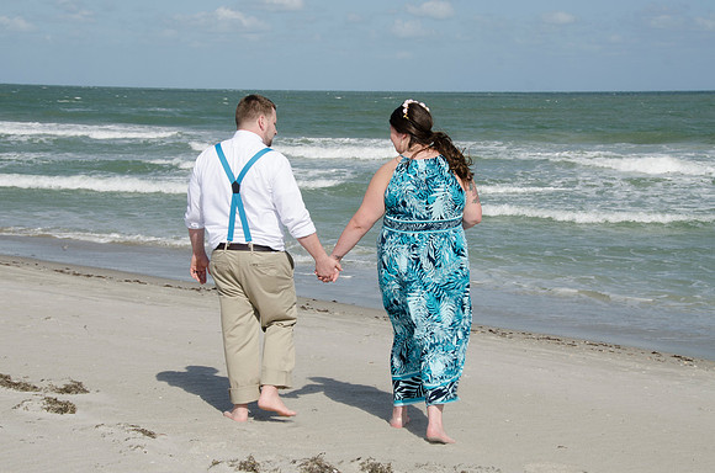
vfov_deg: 18.8
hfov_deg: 28.1
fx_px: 1427
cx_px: 358
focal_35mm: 72
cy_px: 236
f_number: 11
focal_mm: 48
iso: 100
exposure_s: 1/250
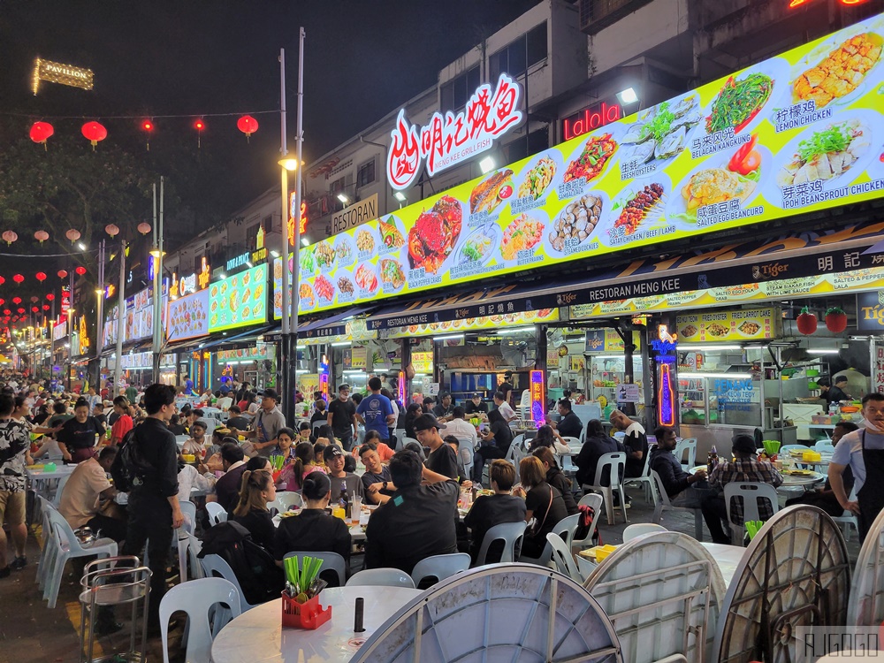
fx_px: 664
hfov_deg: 67.3
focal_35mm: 26
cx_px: 442
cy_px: 332
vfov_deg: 53.1
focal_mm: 5.4
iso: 100
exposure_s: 1/100
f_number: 1.8
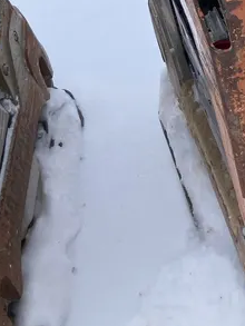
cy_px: -33
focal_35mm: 70
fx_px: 660
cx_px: 273
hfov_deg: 20.0
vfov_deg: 25.7
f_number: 1.8
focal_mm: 3.99
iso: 20
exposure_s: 1/453
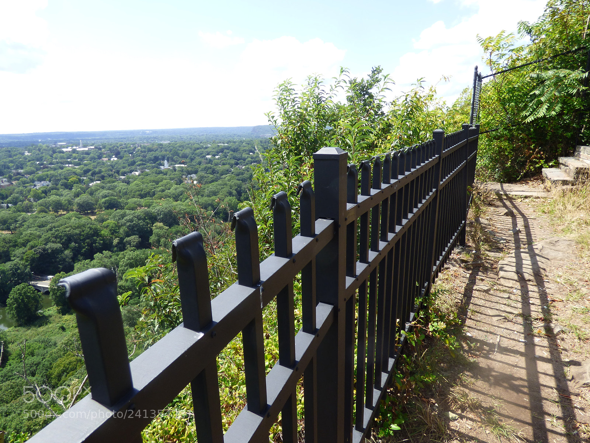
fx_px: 341
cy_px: 222
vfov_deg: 66.0
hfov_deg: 81.7
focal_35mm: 20
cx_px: 295
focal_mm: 3.58
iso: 100
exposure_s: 1/640
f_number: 2.8
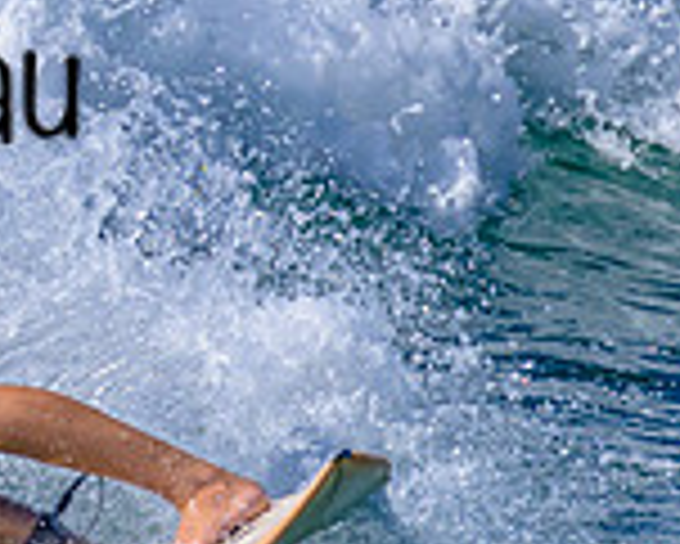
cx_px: 0
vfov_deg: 0.4
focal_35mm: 3754
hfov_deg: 0.5
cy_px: -107
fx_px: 75599
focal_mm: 800
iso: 640
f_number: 11
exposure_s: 1/2000
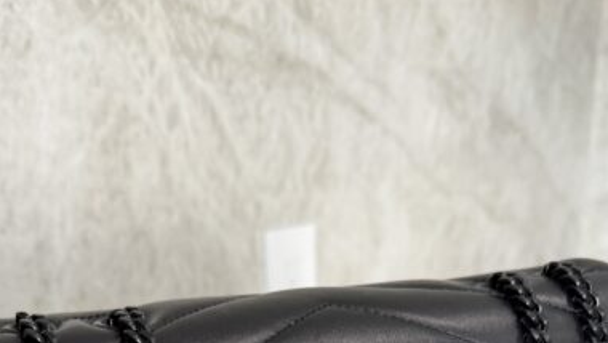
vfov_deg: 17.9
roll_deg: +1.6
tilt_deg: -27.9
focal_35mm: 55
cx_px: 299
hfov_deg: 37.8
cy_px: 599
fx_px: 887
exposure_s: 1/60
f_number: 1.78
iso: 125
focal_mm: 6.76
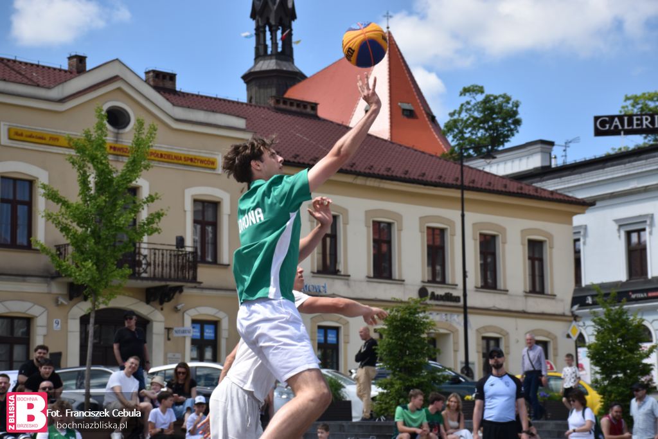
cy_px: 220
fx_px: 1535
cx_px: 329
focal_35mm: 84
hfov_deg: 24.2
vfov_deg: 16.3
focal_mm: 56
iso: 200
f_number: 7.1
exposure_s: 1/800
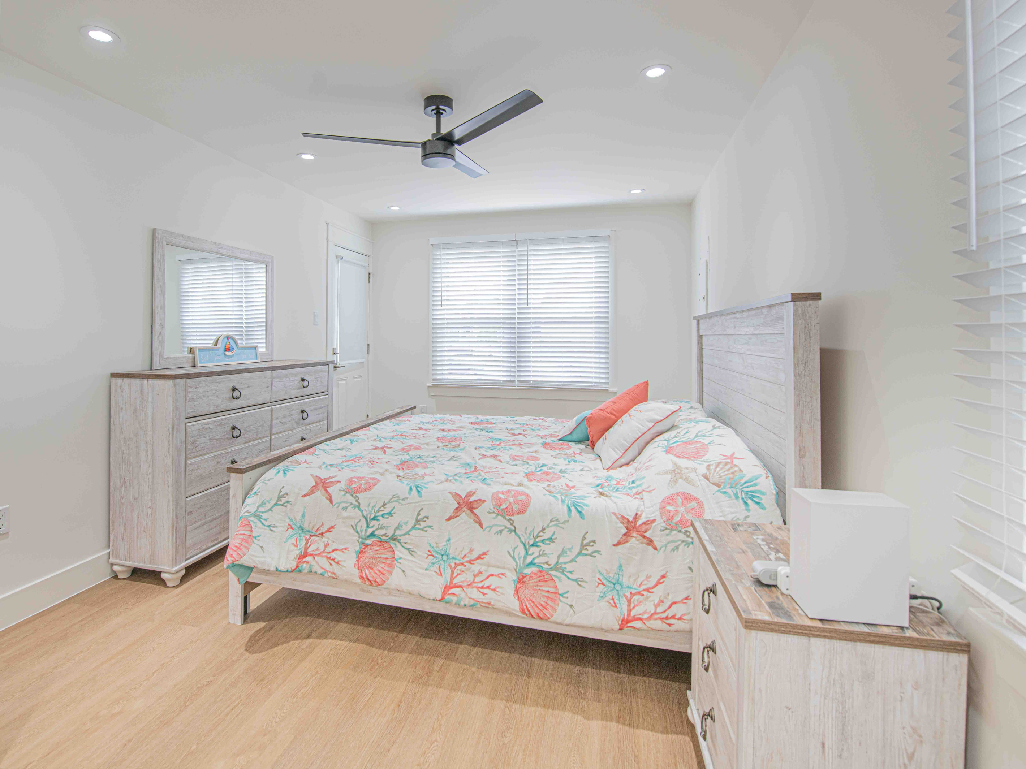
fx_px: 512
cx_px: 461
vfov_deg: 73.4
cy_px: 330
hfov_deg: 89.8
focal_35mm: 17
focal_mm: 14
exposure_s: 1/15
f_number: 7.1
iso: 64
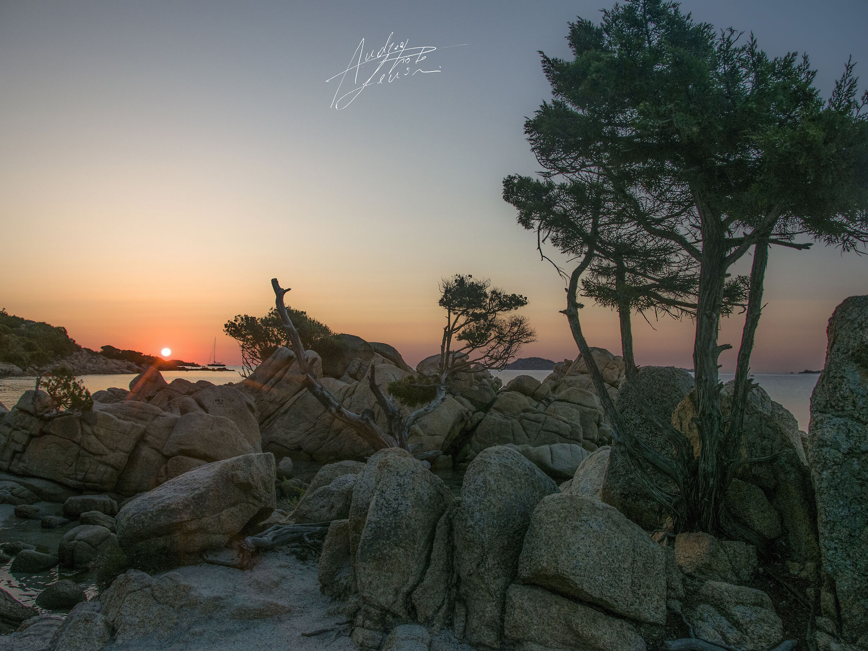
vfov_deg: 46.8
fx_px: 752
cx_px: 427
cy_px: 332
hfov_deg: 60.0
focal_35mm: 30
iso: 250
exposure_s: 1/400
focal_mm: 18
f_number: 5.6
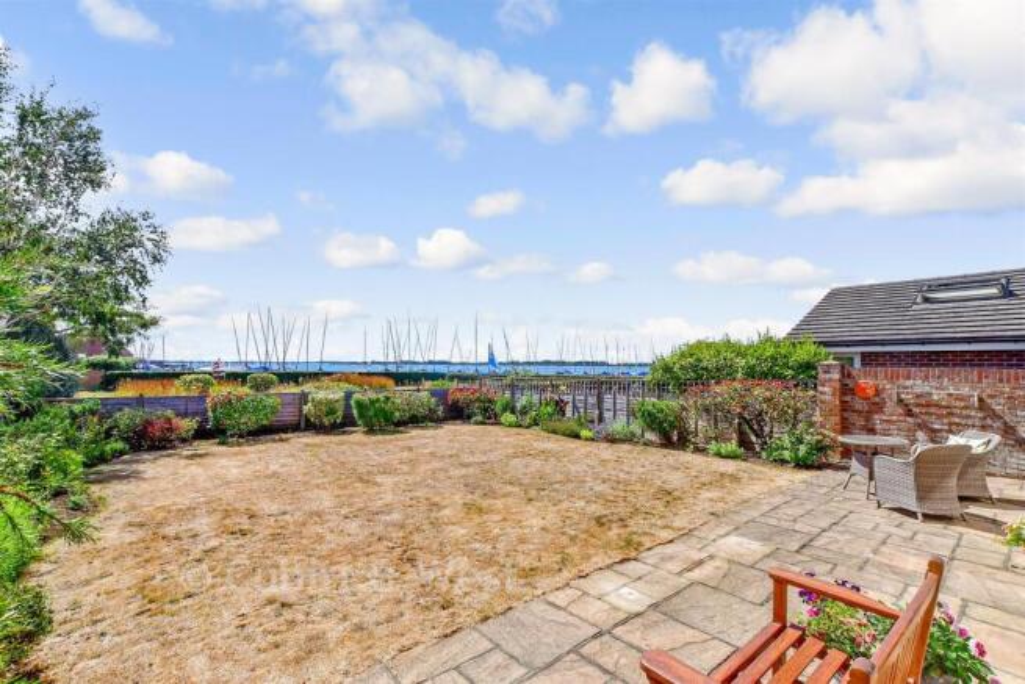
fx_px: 427
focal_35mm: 15
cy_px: 342
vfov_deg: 77.4
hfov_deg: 100.4
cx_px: 512
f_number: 8
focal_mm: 10
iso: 250
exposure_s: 1/800
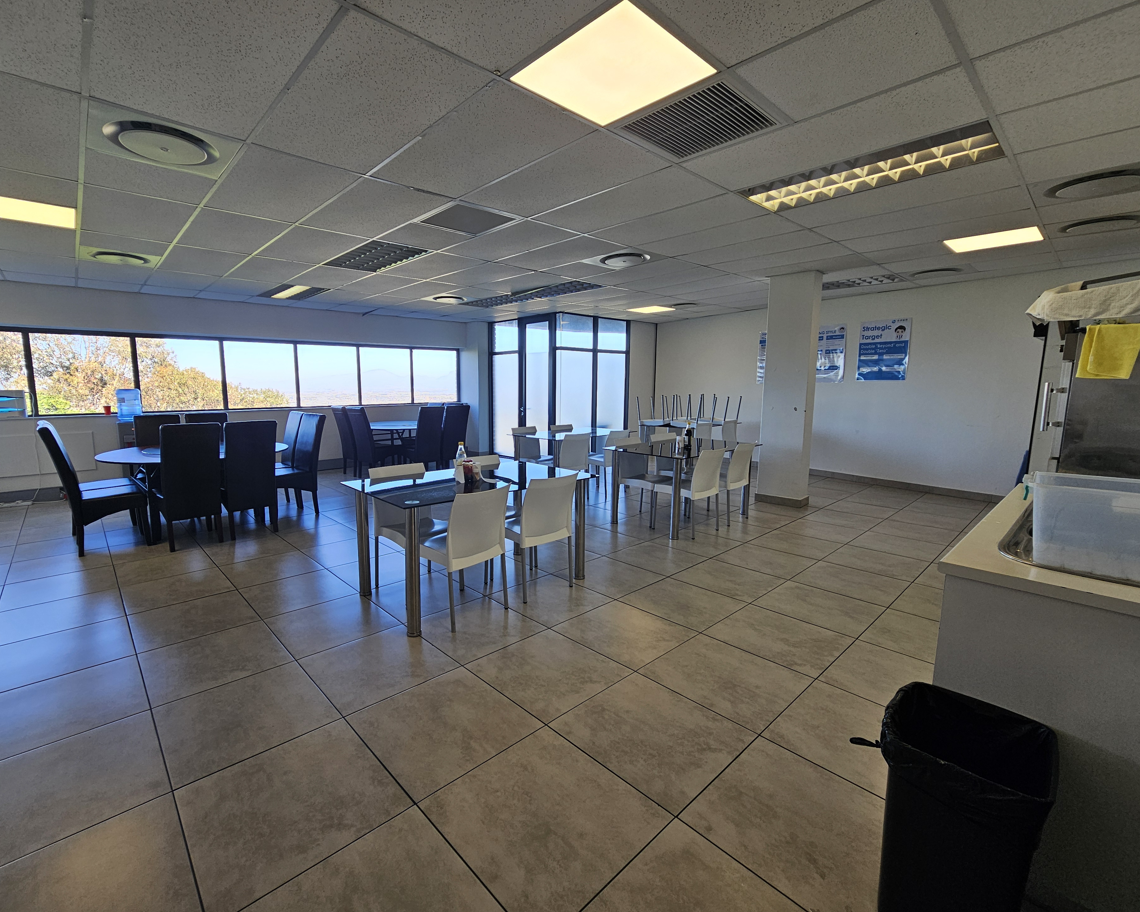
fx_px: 472
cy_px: 447
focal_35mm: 14
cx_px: 525
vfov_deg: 88.0
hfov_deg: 100.5
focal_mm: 2.2
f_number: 2.2
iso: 50
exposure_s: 1/121
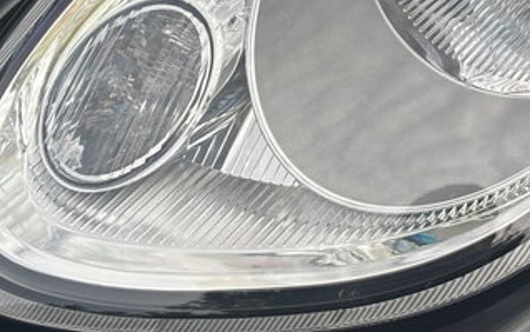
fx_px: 1922
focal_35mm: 133
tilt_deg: -25.4
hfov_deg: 15.6
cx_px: 402
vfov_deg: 9.7
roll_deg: -4.9
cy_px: -60
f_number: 1.6
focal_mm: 5.96
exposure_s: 1/792
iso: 32
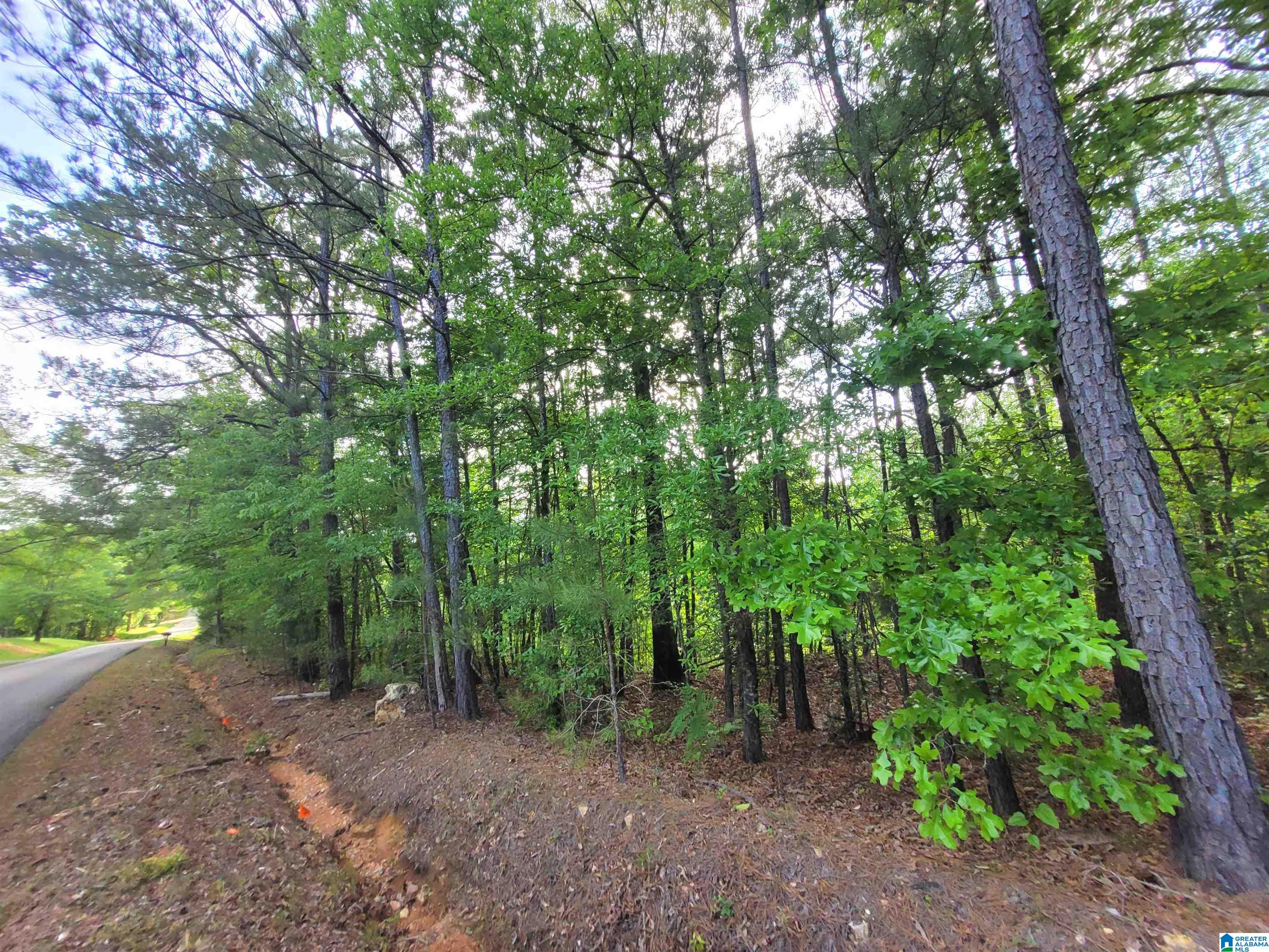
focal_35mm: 13
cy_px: 476
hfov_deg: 106.2
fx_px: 477
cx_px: 634
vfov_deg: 89.9
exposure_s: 1/154
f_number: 2.2
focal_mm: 1.74
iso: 40
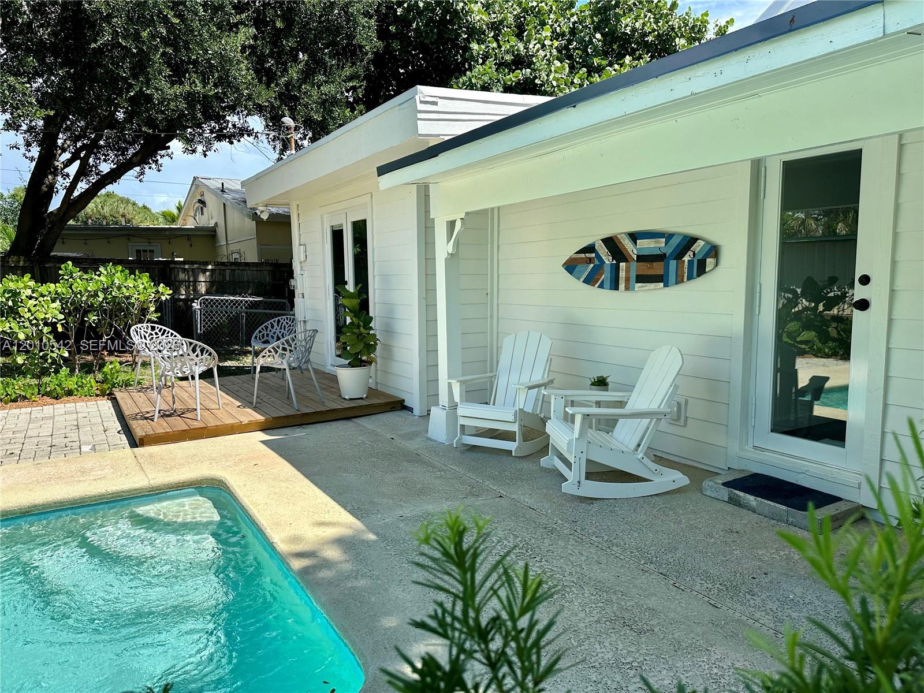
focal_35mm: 24
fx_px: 641
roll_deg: +0.3
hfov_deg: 71.6
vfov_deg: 56.8
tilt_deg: -5.6
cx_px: 462
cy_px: 346
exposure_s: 1/2967
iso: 80
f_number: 1.78
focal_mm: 6.86
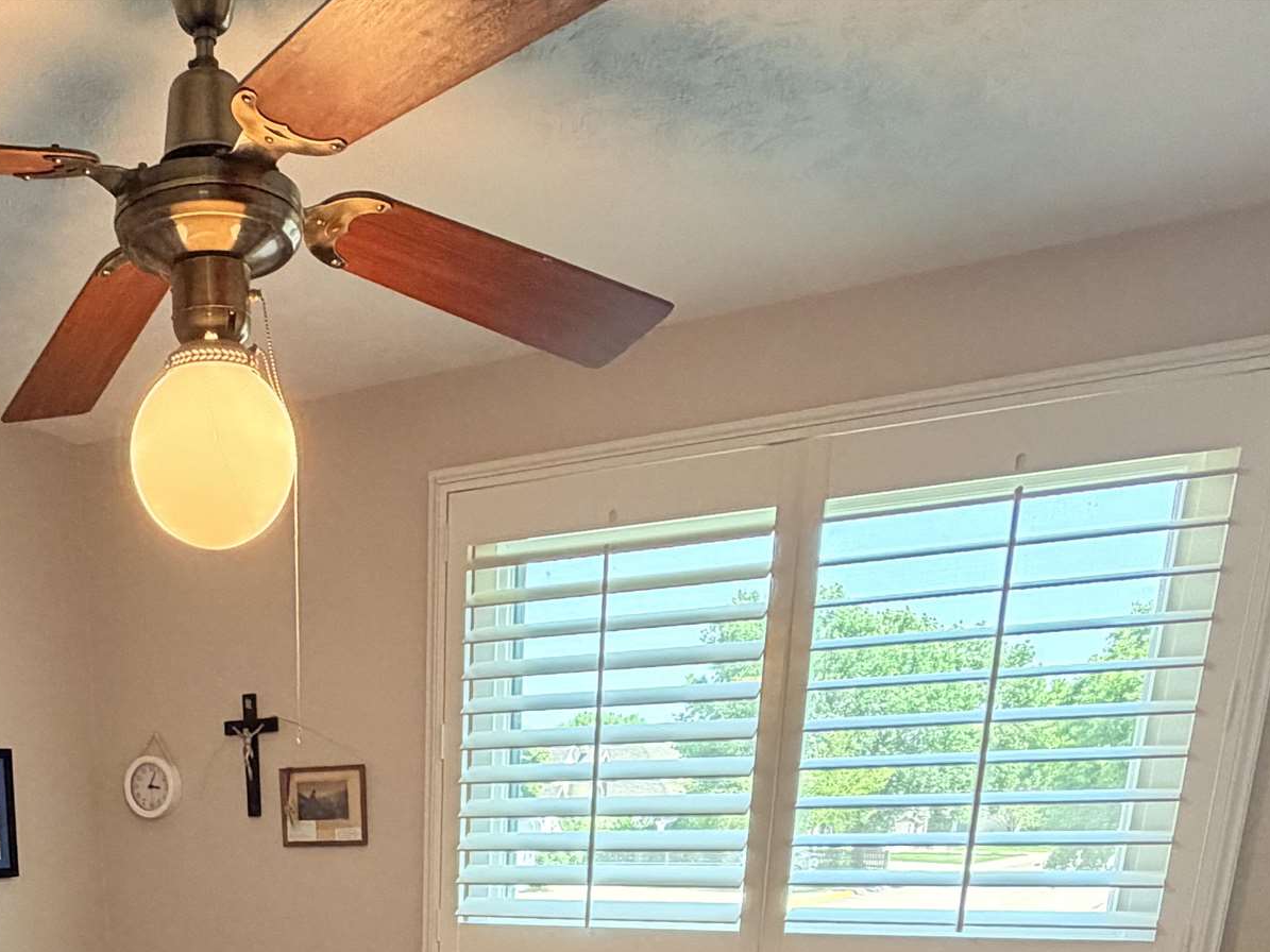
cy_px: 1218
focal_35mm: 36
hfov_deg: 48.7
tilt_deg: -17.3
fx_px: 1321
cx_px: 273
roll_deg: +1.2
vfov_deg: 31.3
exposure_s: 1/60
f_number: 2.2
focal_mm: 2.22
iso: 400
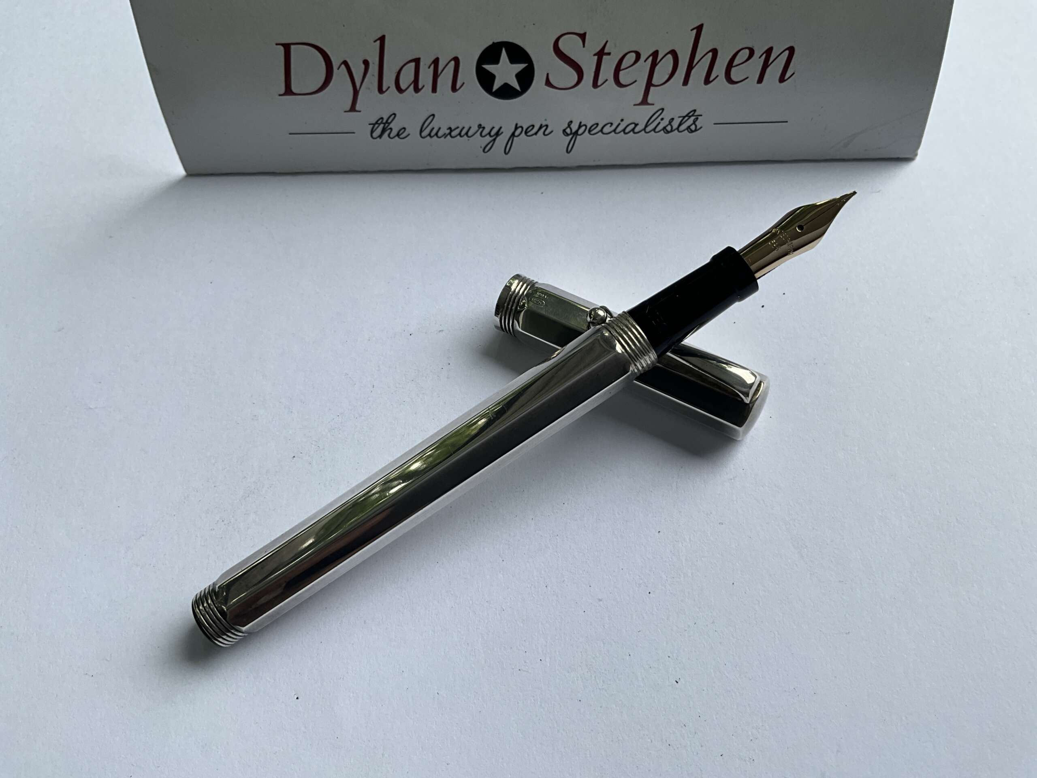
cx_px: 518
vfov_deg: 48.2
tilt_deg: -62.5
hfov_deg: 61.7
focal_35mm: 29
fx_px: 869
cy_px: 389
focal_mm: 3
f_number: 1.8
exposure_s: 1/132
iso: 16
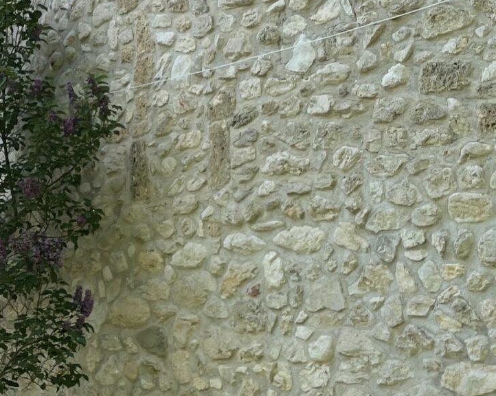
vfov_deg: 16.9
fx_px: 1321
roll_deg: +1.3
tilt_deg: +5.5
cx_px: -145
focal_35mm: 90
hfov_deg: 19.6
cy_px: 313
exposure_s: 1/759
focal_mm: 4.2
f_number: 1.6
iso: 32
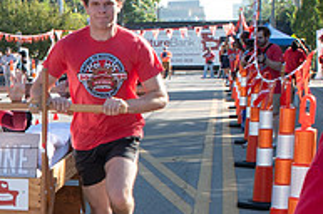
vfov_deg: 11.7
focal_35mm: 116
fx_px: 1039
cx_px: -127
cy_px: 203
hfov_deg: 16.4
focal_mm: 24
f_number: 11
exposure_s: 1/200
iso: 500
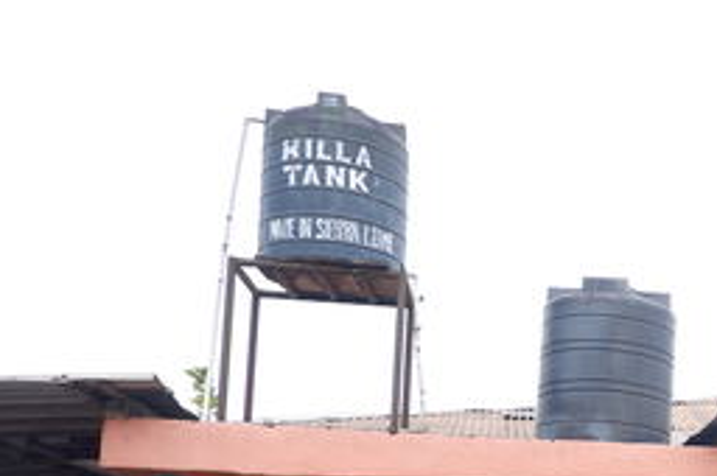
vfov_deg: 23.8
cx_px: 835
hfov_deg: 31.6
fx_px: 1074
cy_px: 487
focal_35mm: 54
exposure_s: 1/140
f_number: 6.4
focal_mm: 15.2
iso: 200
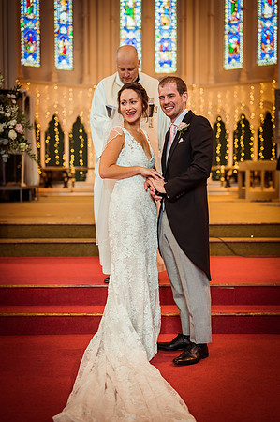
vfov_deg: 39.6
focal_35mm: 50
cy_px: 211
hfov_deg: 26.9
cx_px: 140
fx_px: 585
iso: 560
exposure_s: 1/160
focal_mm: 50
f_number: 2.2
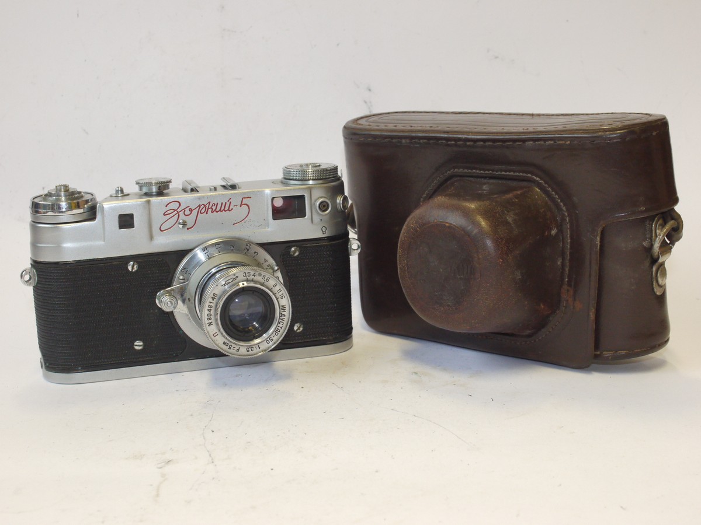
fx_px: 1215
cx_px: 350
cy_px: 262
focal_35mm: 60
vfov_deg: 24.4
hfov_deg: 32.2
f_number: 9
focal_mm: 30
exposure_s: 1/30
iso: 800
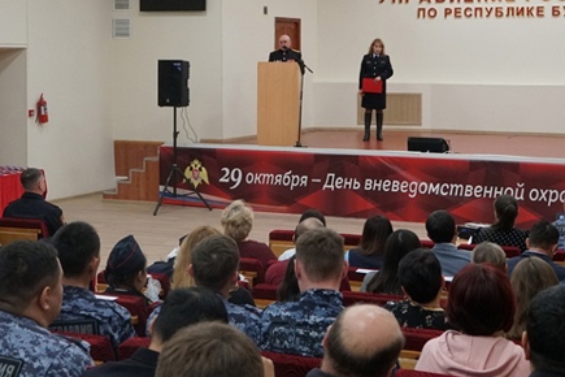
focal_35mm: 62
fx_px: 973
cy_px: 122
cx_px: 295
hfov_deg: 32.4
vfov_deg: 21.8
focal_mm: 24
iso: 1250
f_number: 4
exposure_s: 1/160
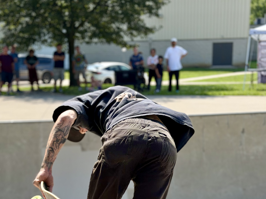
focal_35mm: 65
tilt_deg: -11.5
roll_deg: +1.3
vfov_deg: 22.1
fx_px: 500
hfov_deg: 29.8
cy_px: 173
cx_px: 133
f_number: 1.78
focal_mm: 6.76
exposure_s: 1/4098
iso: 80
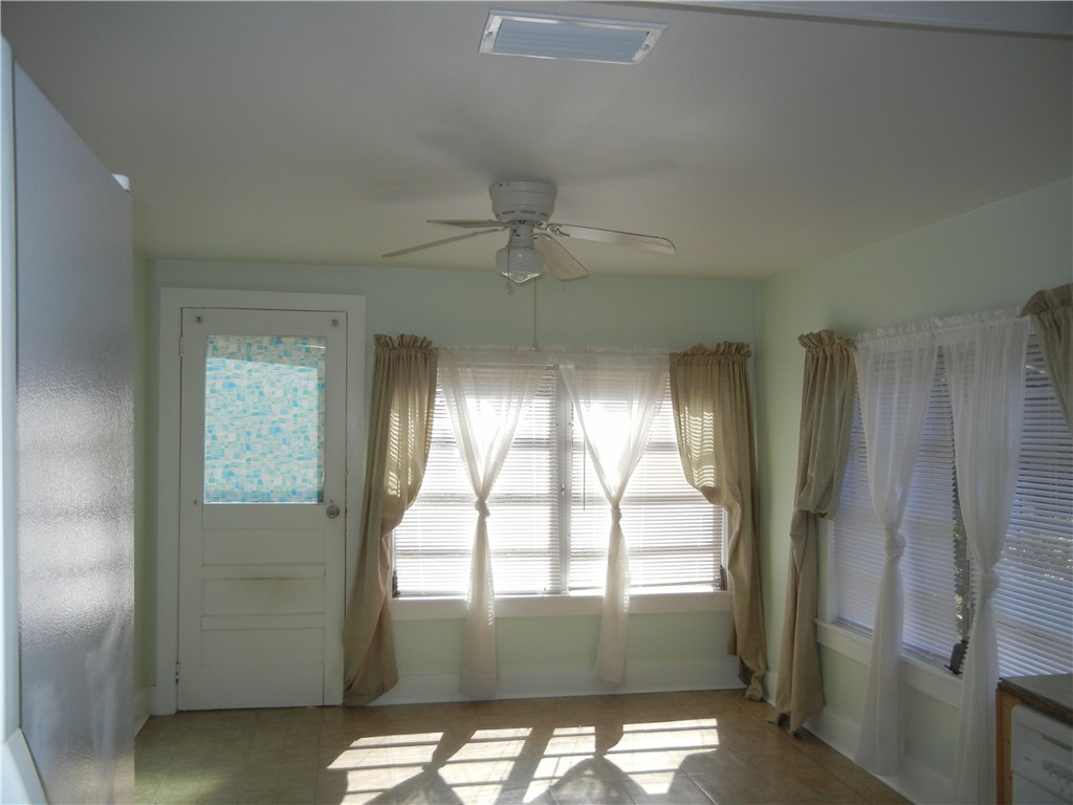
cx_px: 536
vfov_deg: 46.8
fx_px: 930
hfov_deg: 60.0
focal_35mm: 30
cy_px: 402
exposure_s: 1/450
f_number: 3.5
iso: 160
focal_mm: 5.4
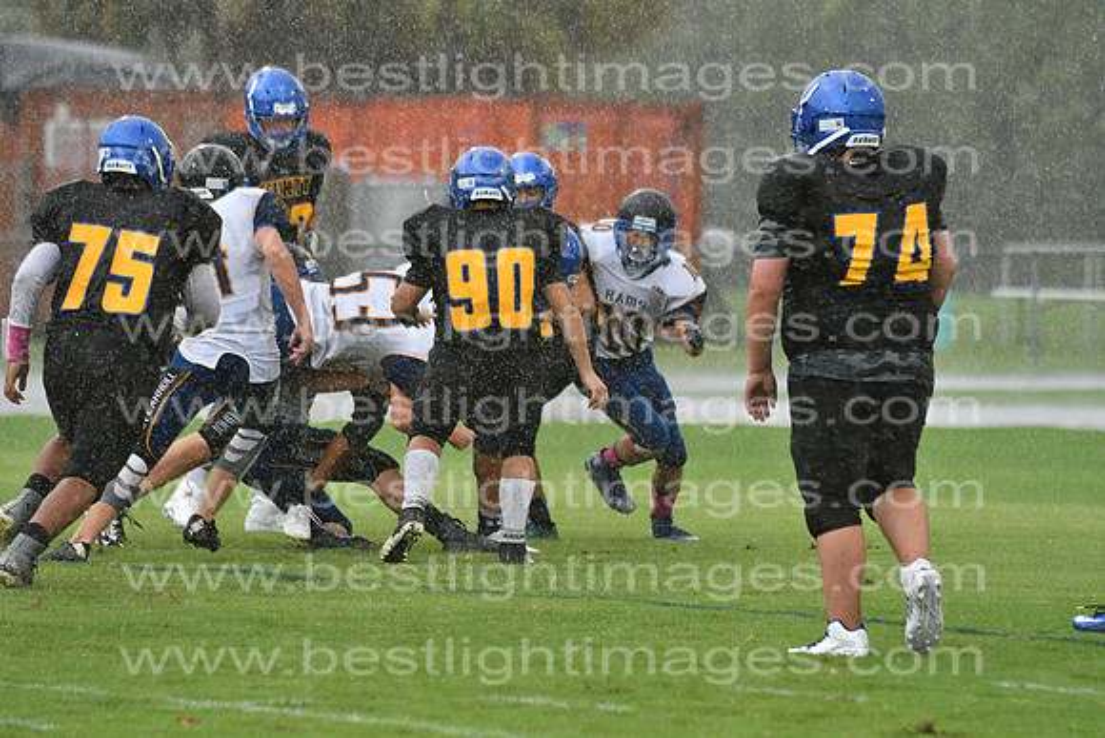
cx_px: 552
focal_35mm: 210
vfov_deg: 6.5
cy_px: 369
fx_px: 6447
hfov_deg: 9.8
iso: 1000
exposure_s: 1/1250
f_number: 3.5
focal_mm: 140
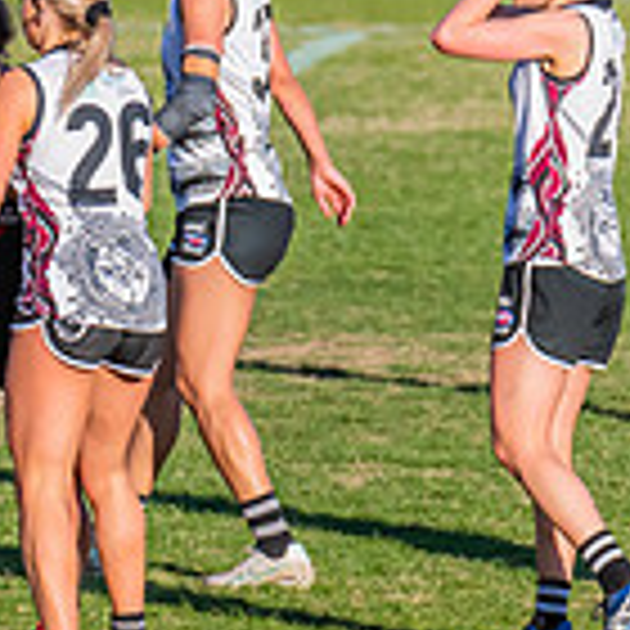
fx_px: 26068
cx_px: -364
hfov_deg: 1.4
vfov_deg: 1.4
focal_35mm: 1266
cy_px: 361
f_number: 9
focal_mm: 360
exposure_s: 1/1250
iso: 800
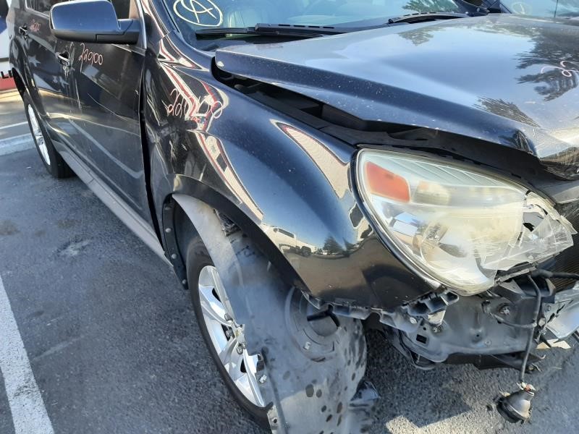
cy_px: 217
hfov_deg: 67.3
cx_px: 290
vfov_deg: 53.1
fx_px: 435
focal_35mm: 26
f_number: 1.7
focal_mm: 3.93
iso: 40
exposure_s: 1/274
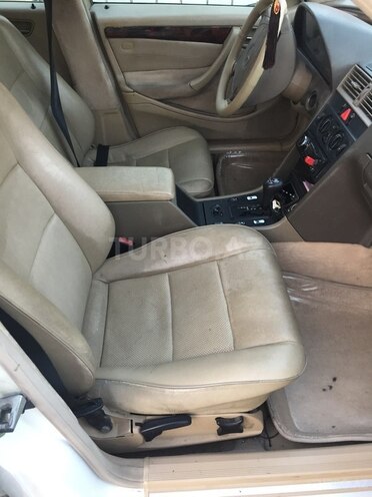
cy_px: 248
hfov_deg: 48.2
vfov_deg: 61.7
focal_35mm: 29
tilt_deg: -40.9
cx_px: 186
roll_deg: -0.4
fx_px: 416
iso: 125
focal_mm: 4.15
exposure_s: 1/33
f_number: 2.2
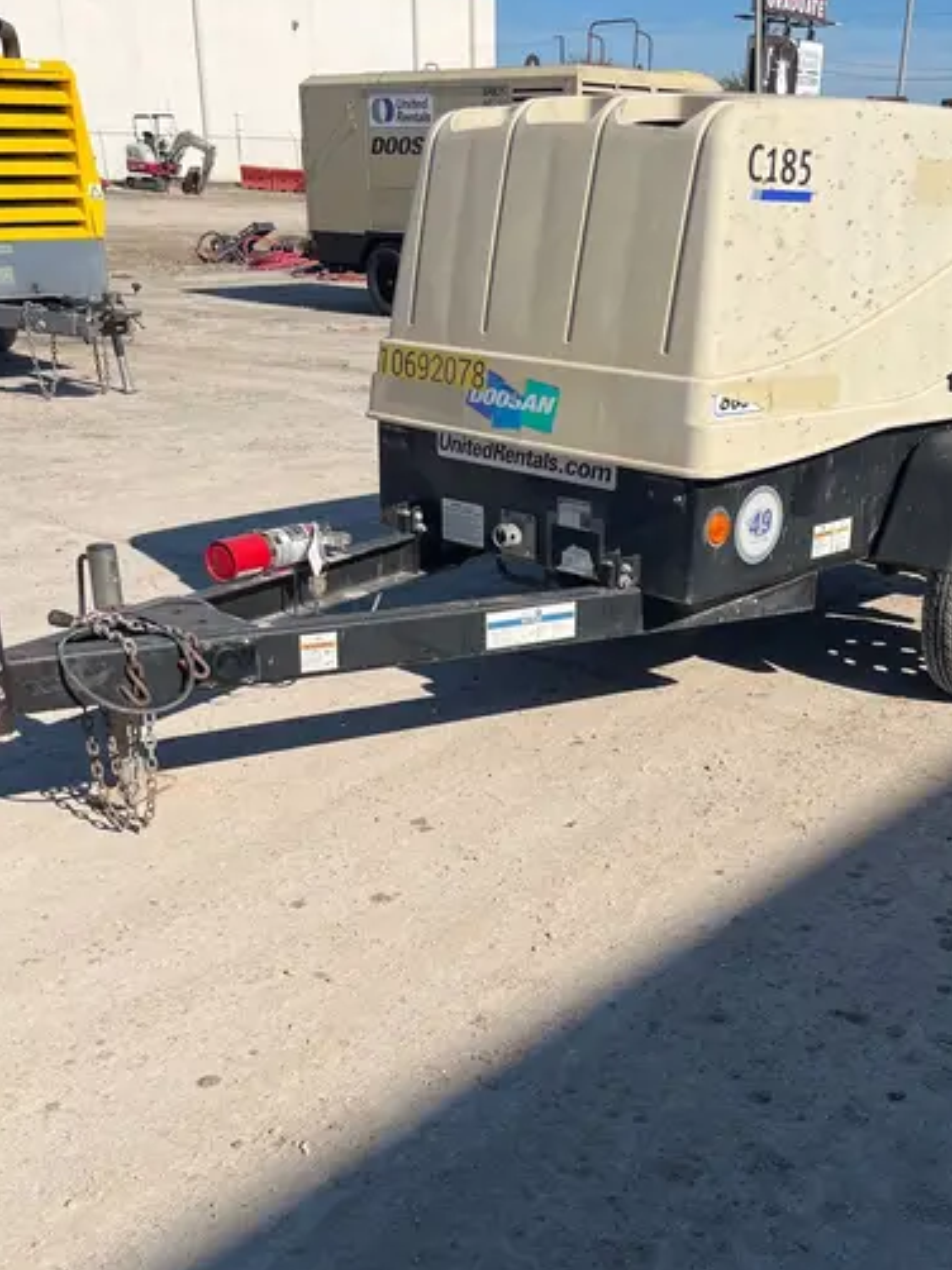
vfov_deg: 48.4
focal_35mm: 38
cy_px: 813
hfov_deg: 37.5
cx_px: 570
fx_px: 1395
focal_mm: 5.1
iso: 50
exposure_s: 1/5848
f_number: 1.6
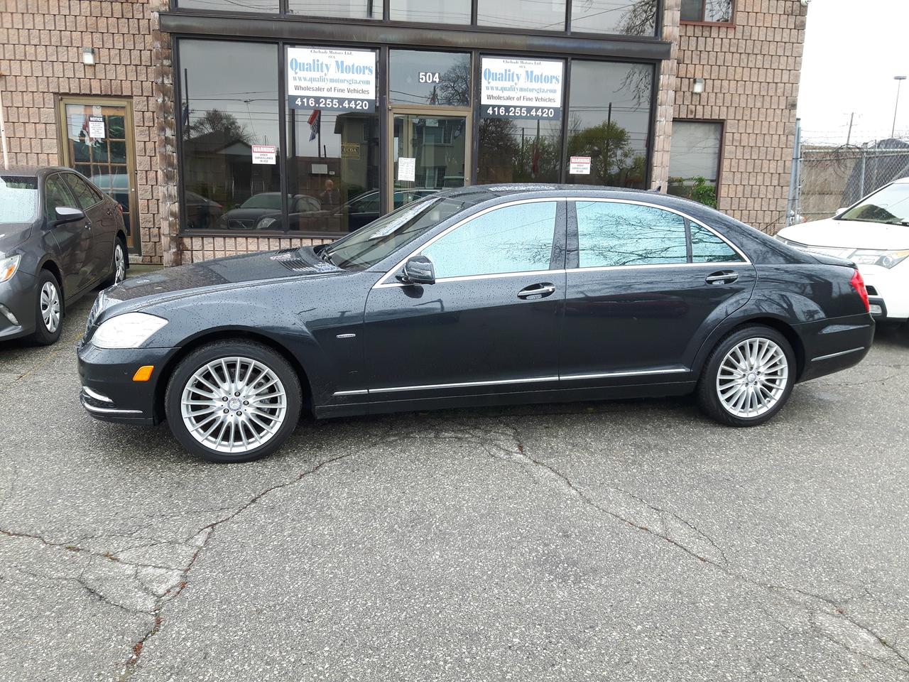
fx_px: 814
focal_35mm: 31
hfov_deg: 58.4
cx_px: 454
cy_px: 341
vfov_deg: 45.4
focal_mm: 3.7
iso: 40
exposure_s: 1/104
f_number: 1.9
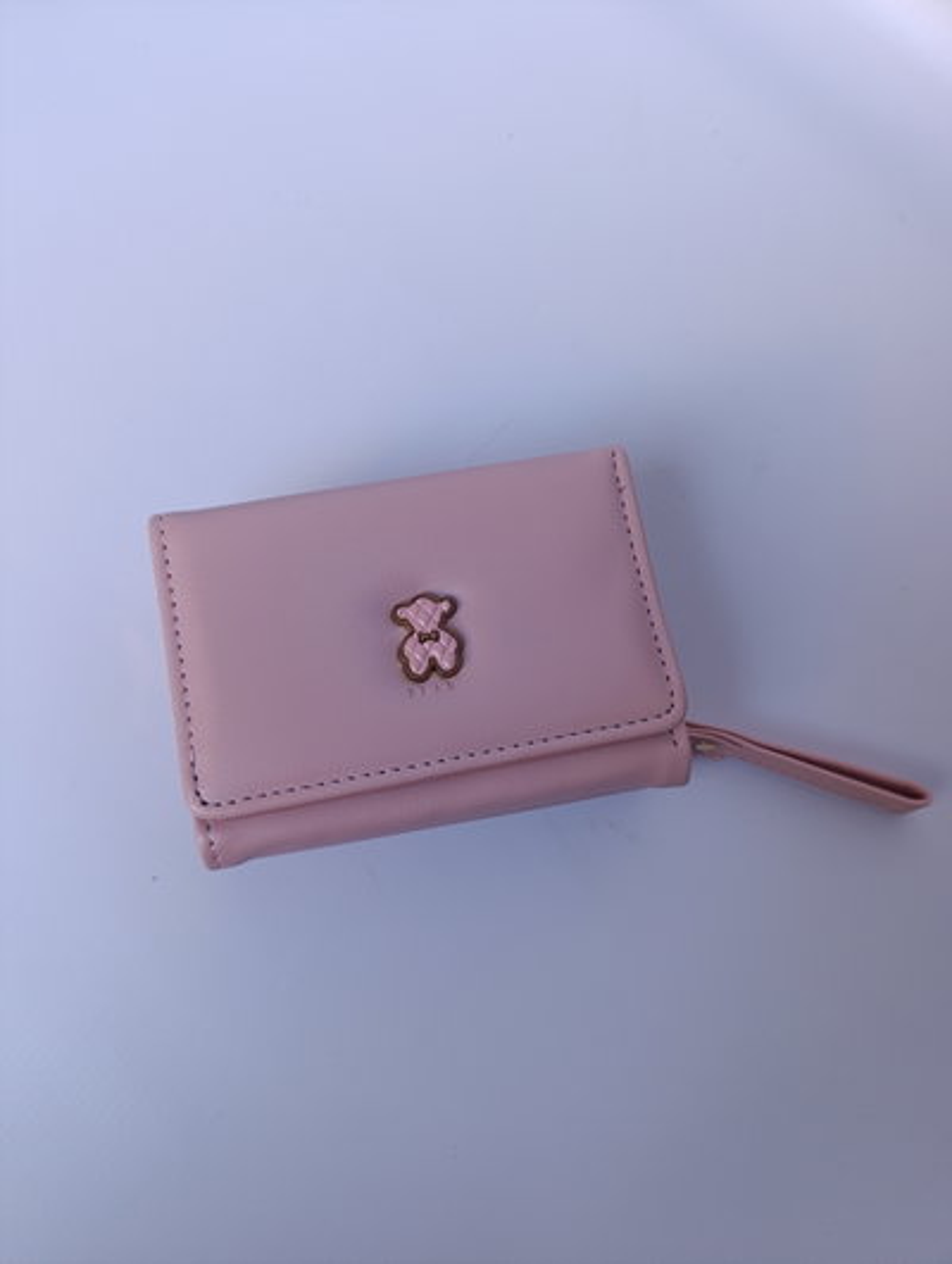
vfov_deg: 73.8
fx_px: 841
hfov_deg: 59.0
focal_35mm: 23
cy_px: 632
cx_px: 476
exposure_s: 1/100
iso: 320
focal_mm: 6.14
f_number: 1.6
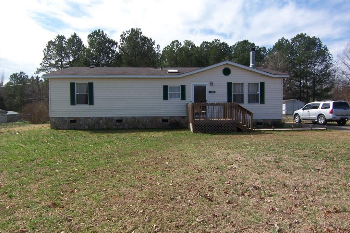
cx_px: 175
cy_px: 115
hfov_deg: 73.8
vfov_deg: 53.1
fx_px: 233
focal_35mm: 24
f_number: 5.6
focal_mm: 3.8
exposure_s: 1/250
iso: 64
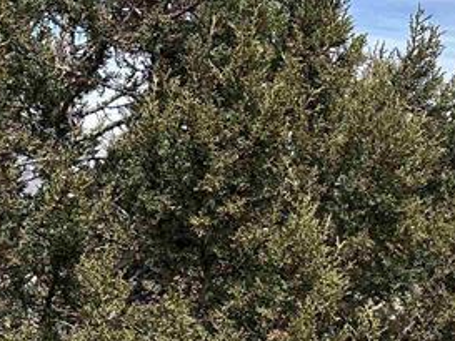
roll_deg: -0.8
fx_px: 1183
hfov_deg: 18.1
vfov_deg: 16.3
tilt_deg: -4.7
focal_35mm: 90
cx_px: 773
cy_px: 291
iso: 80
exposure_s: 1/5000
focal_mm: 6.86
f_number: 1.78
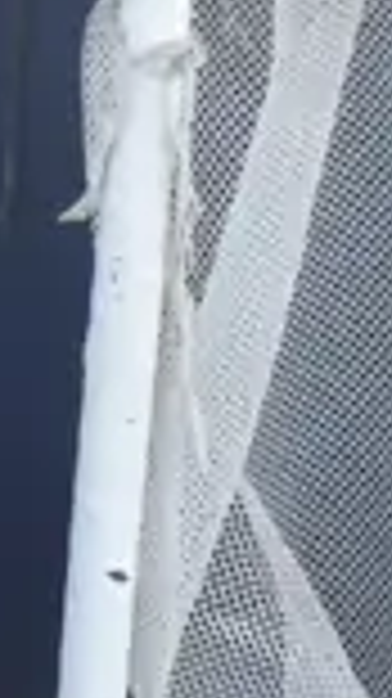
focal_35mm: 360
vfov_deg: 5.8
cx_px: -813
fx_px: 6663
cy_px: -775
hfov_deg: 3.3
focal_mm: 25
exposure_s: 1/60
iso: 200
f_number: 5.3
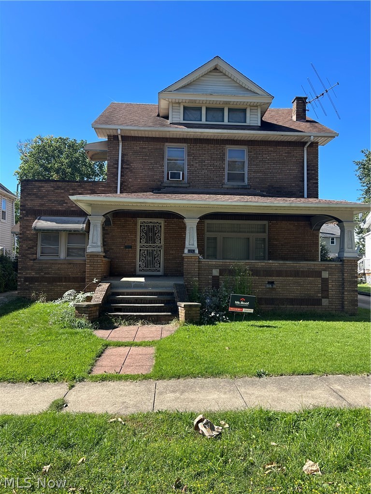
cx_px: 186
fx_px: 372
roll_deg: -0.8
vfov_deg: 67.3
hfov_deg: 53.1
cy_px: 247
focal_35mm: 26
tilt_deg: +1.3
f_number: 1.5
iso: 50
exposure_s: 1/1724
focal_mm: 5.7
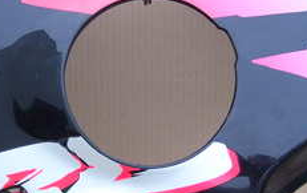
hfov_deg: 17.1
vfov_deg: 10.8
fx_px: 1022
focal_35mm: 122
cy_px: 100
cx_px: 121
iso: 80
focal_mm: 6
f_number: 2.7
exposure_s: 1/90
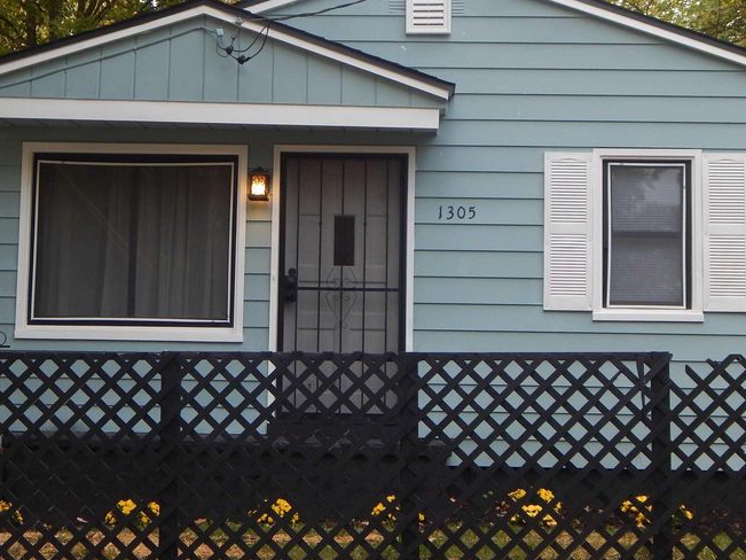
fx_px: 1831
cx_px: 390
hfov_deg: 23.0
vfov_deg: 17.3
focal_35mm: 85
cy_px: 195
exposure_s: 1/100
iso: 125
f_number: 3.8
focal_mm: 9.7
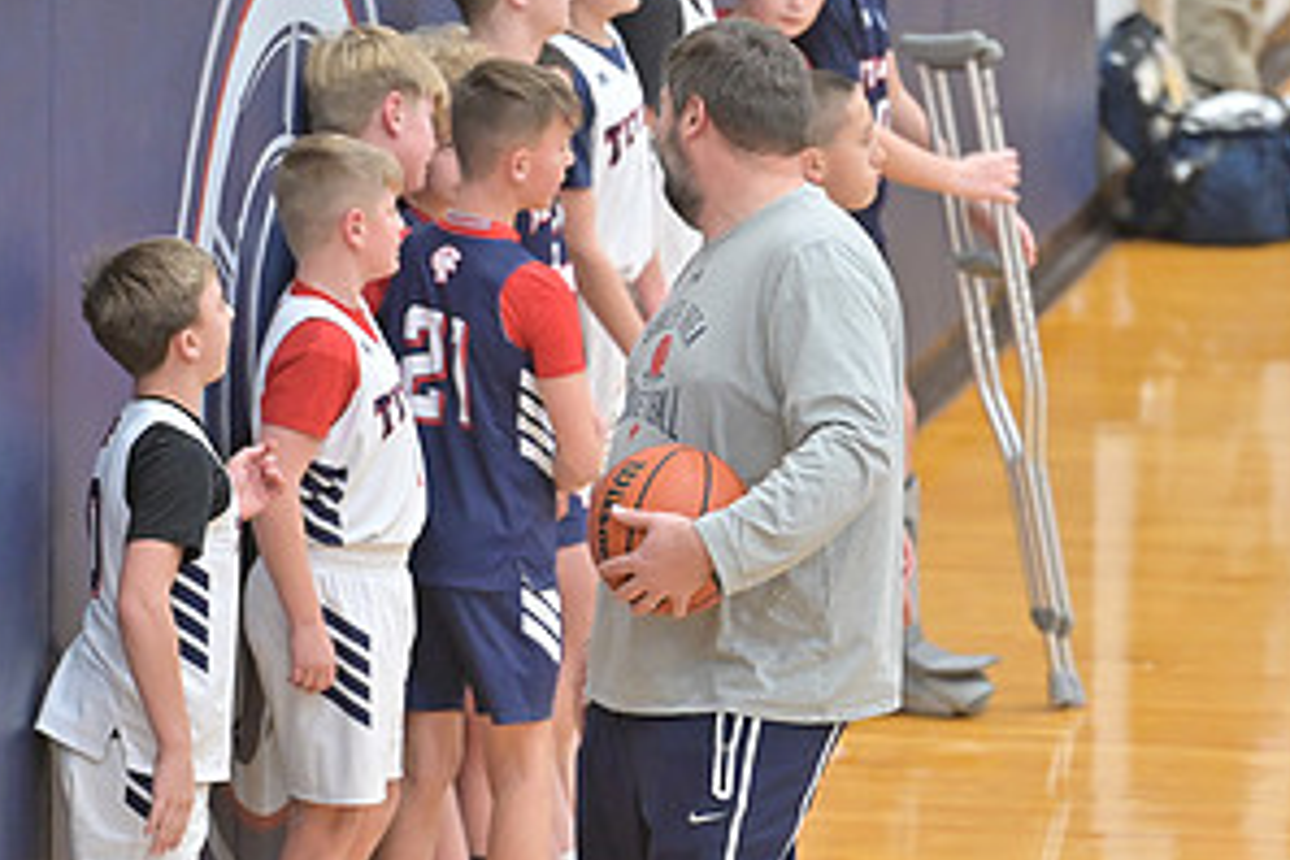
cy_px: 491
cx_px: 773
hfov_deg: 5.3
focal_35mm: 390
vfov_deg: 3.5
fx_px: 13974
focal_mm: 200
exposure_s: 1/400
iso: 5000
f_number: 4
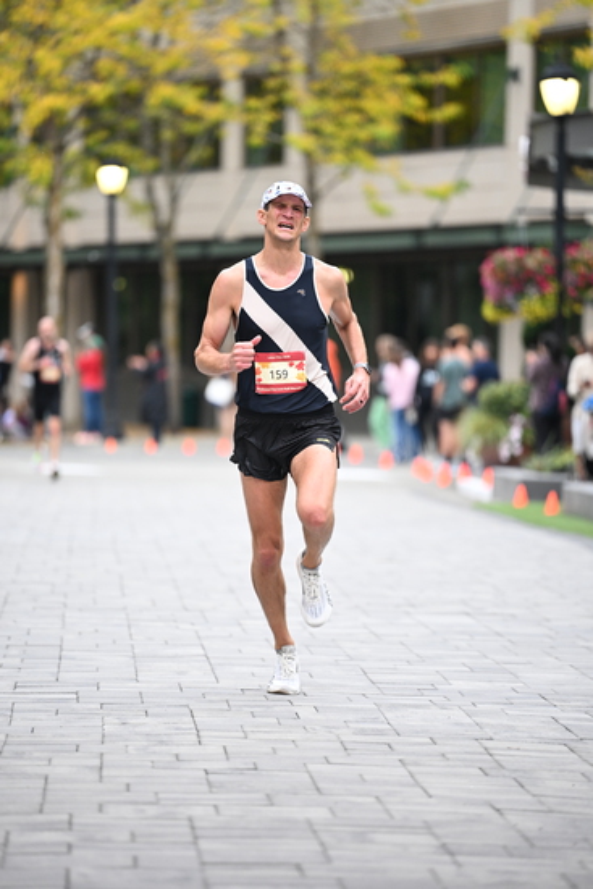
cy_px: 444
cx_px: 296
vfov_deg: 10.8
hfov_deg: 7.2
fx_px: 4691
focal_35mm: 190
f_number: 2.8
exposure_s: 1/800
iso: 1600
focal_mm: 190
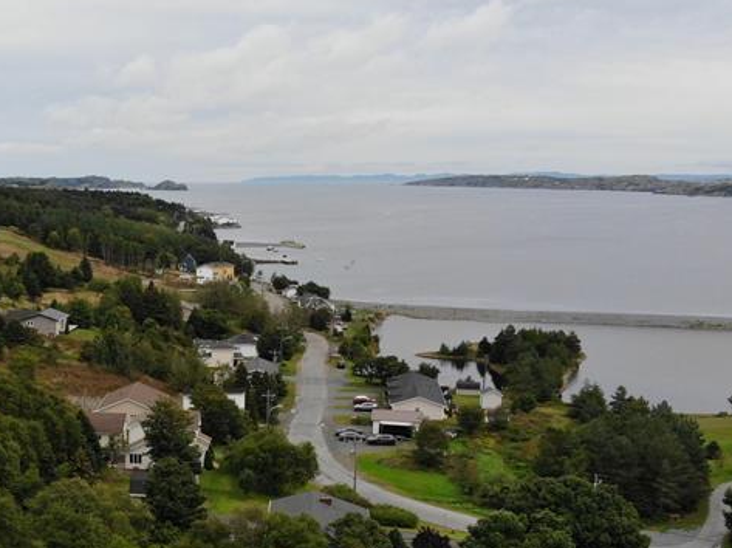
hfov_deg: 35.5
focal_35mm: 52
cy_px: 408
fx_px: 1099
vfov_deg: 27.6
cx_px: 130
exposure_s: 1/643
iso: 100
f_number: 2.8
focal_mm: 4.5
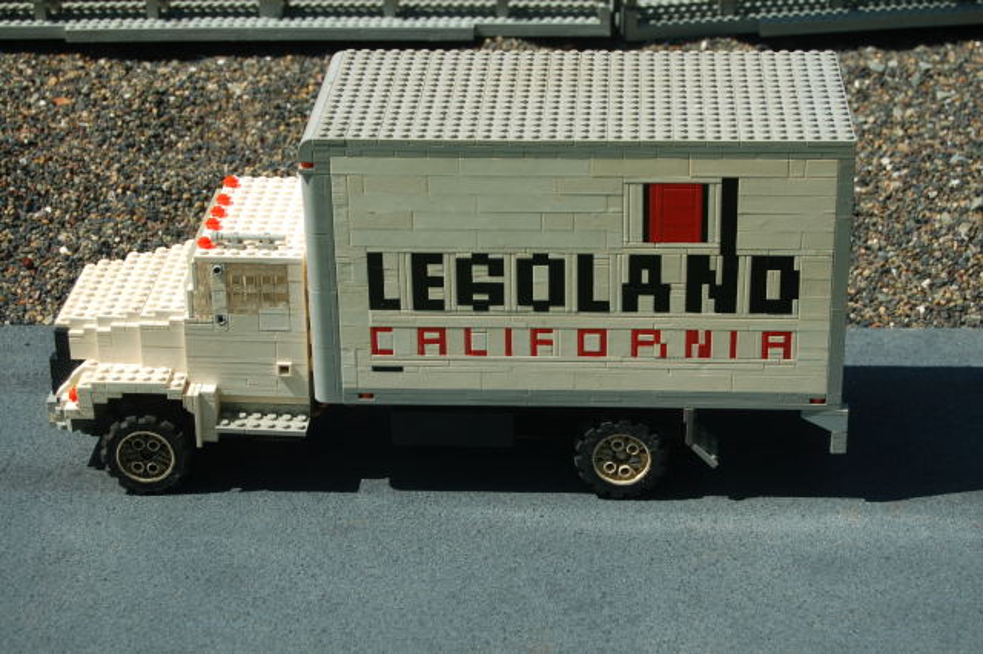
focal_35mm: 82
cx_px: 492
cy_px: 327
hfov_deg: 24.6
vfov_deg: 16.5
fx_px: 2251
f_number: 7.1
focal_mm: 55
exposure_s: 1/200
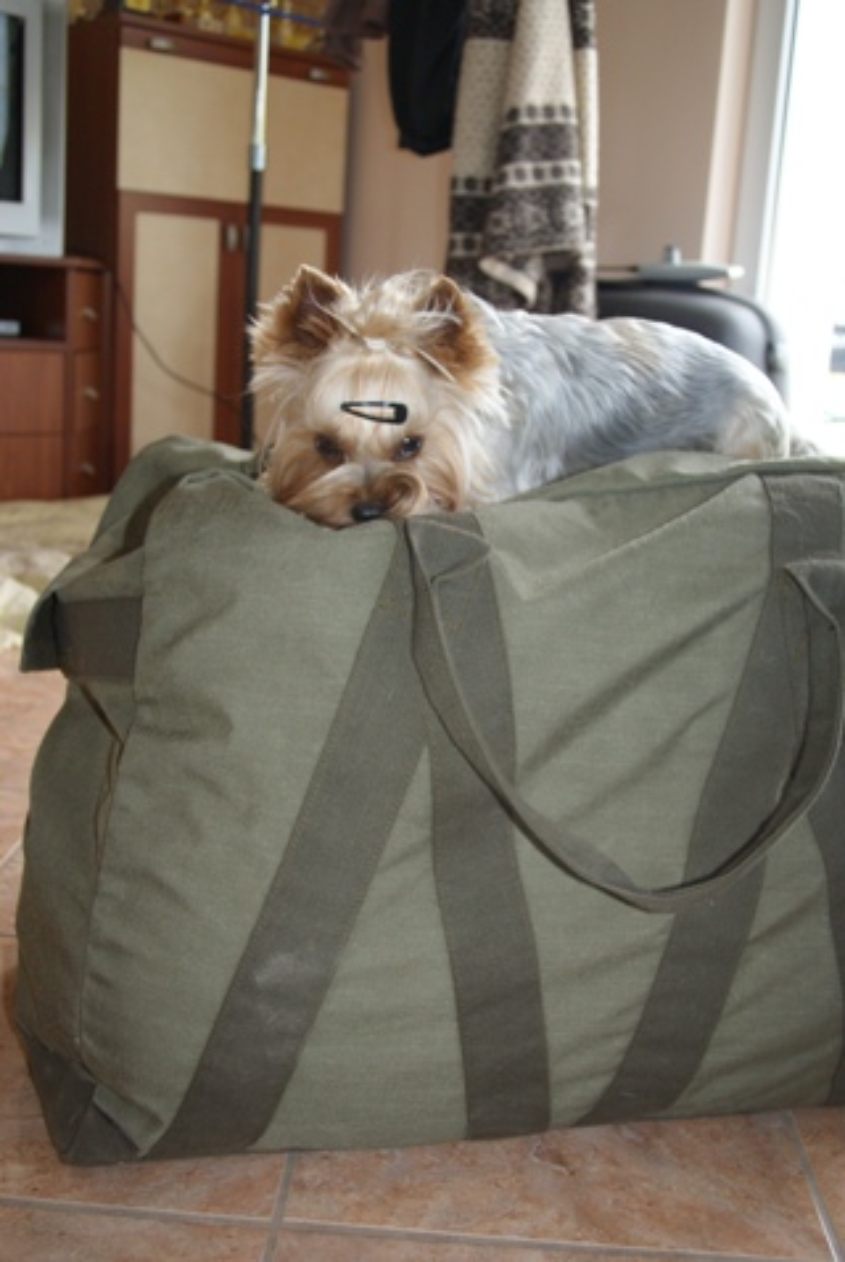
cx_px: 422
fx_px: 1264
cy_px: 631
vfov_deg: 53.1
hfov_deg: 37.0
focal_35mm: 36
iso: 400
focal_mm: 24
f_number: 5.6
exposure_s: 1/60
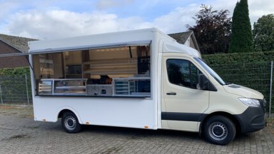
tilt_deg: -8.1
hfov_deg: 64.3
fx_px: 218
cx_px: 139
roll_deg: +2.5
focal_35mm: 30
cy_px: 108
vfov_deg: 38.3
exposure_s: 1/635
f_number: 1.8
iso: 25
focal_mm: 4.25
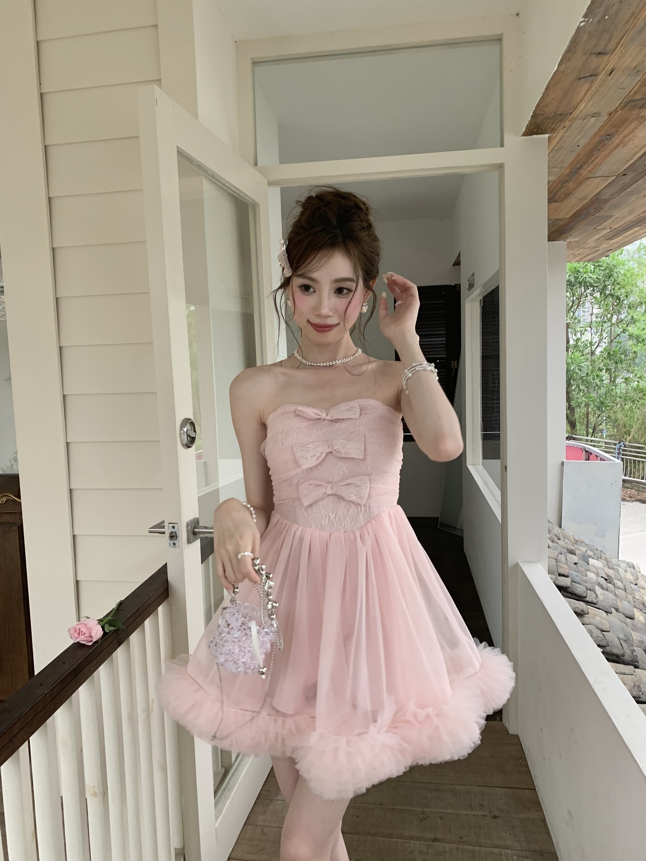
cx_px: 323
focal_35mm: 26
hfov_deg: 53.1
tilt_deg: -5.1
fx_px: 647
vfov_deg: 67.3
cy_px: 430
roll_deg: +2.3
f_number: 1.8
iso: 160
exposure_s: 1/60
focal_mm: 4.25
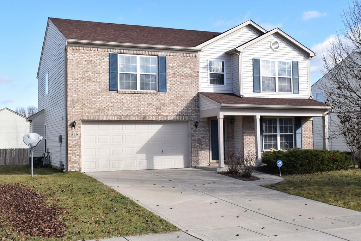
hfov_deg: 43.6
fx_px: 451
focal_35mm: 45
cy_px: 120
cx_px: 180
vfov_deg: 29.9
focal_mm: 30
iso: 800
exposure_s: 1/200
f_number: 20
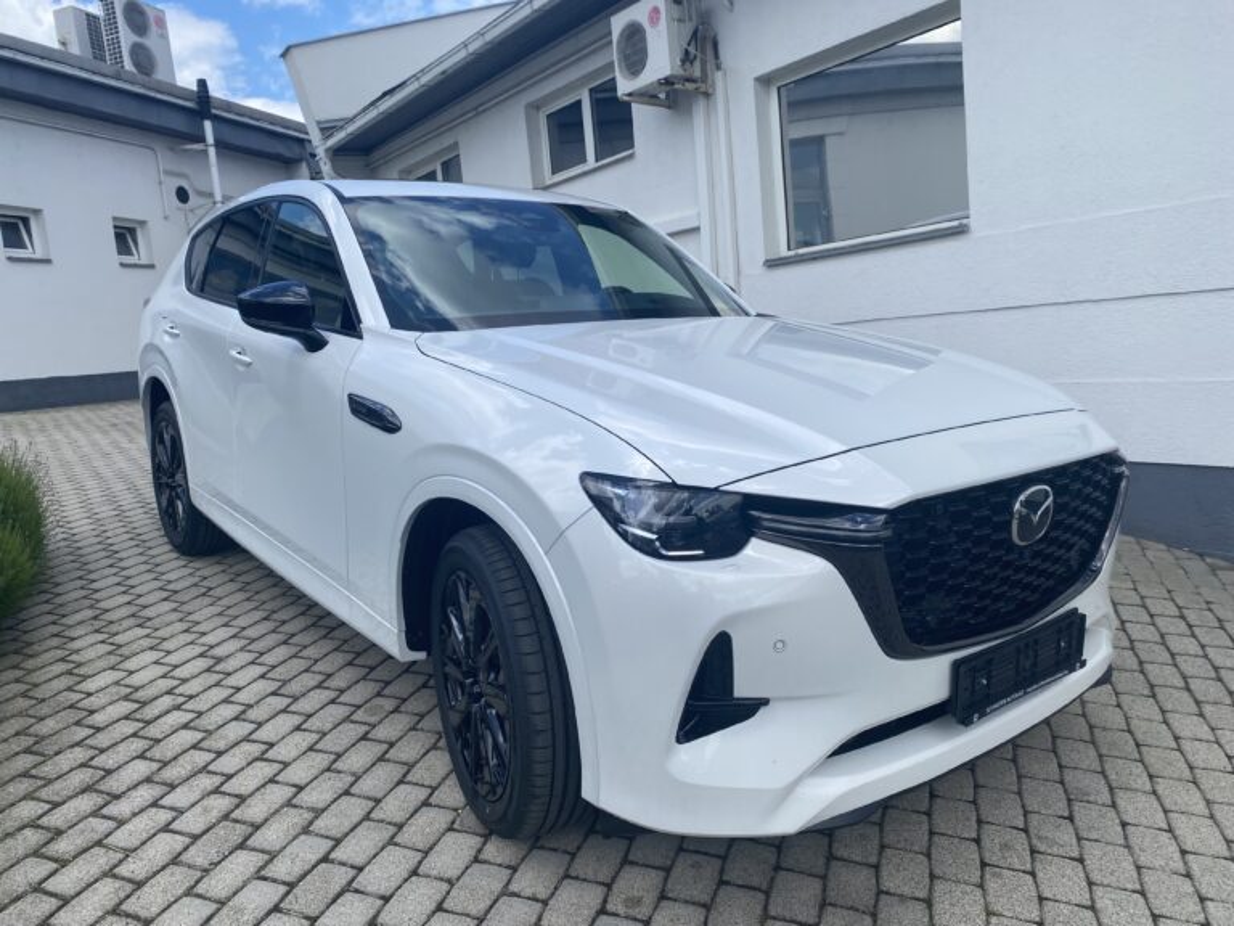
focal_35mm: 26
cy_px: 463
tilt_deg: -2.8
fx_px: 927
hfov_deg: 67.3
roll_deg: +4.4
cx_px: 617
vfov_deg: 53.1
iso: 32
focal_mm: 4.25
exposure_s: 1/2105
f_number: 1.8
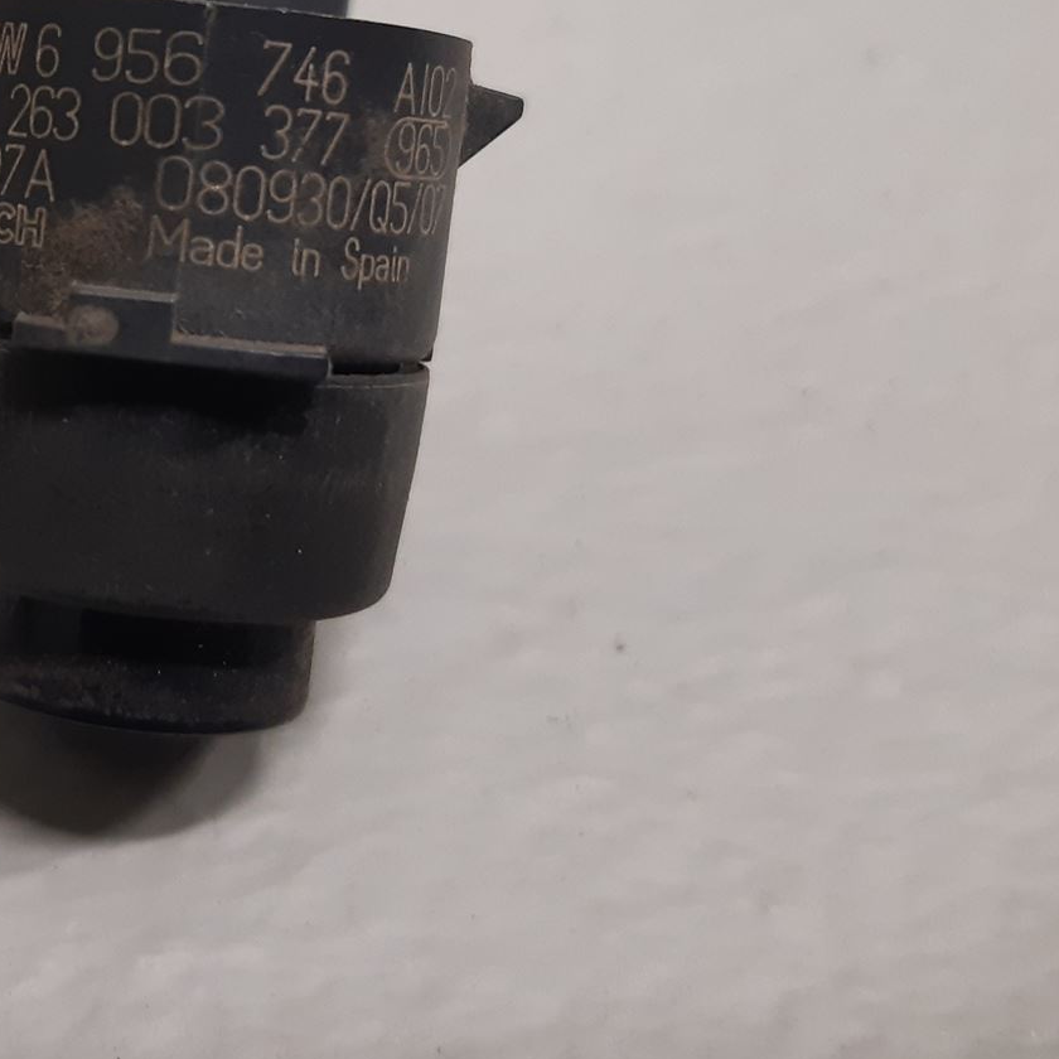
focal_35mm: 56
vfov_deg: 30.3
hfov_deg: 28.9
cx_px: 42
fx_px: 1938
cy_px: 330
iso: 200
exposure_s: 1/50
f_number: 1.7
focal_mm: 3.93
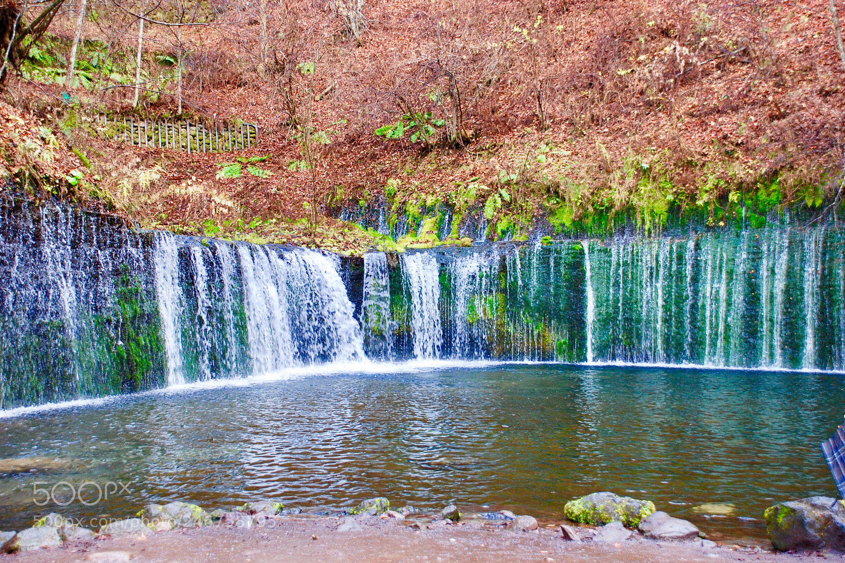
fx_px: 1091
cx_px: 422
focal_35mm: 46
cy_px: 282
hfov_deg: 42.3
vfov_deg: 28.9
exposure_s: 1/100
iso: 400
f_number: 5
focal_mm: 31
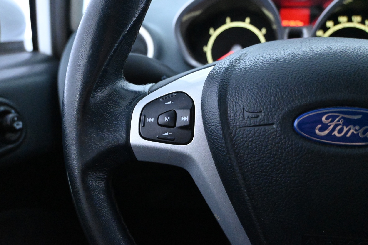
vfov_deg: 39.1
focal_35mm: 34
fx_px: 345
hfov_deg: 56.1
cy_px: 122
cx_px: 184
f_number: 4
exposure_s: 1/80
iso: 10000
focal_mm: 22.5
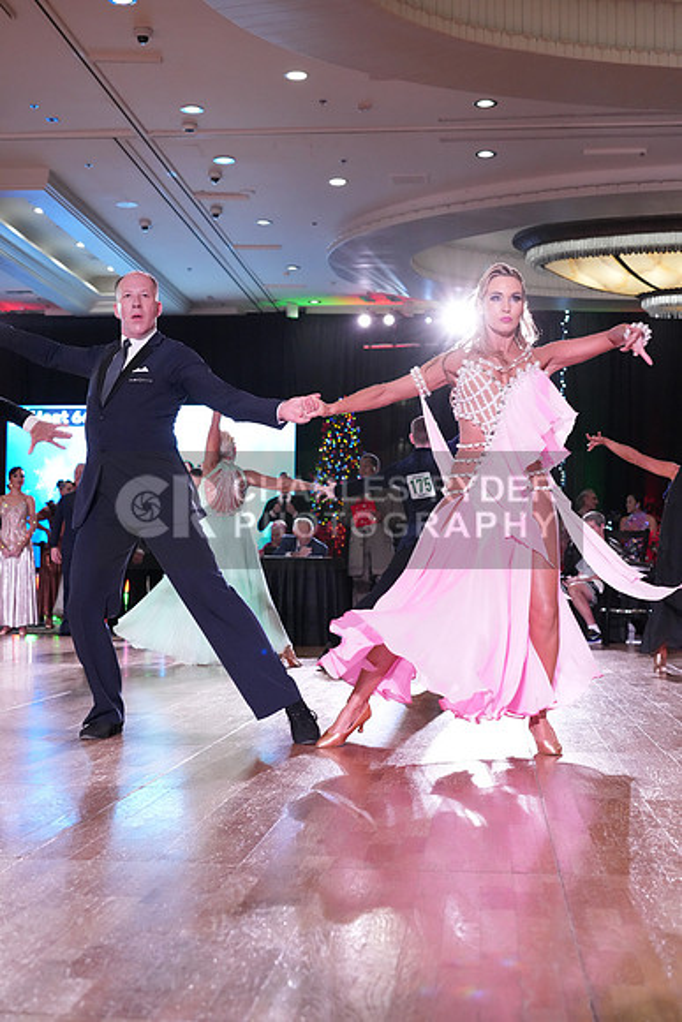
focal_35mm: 50
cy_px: 511
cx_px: 341
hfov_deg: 27.0
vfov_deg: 39.6
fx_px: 1420
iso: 5000
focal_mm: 50
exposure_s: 1/320
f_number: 5
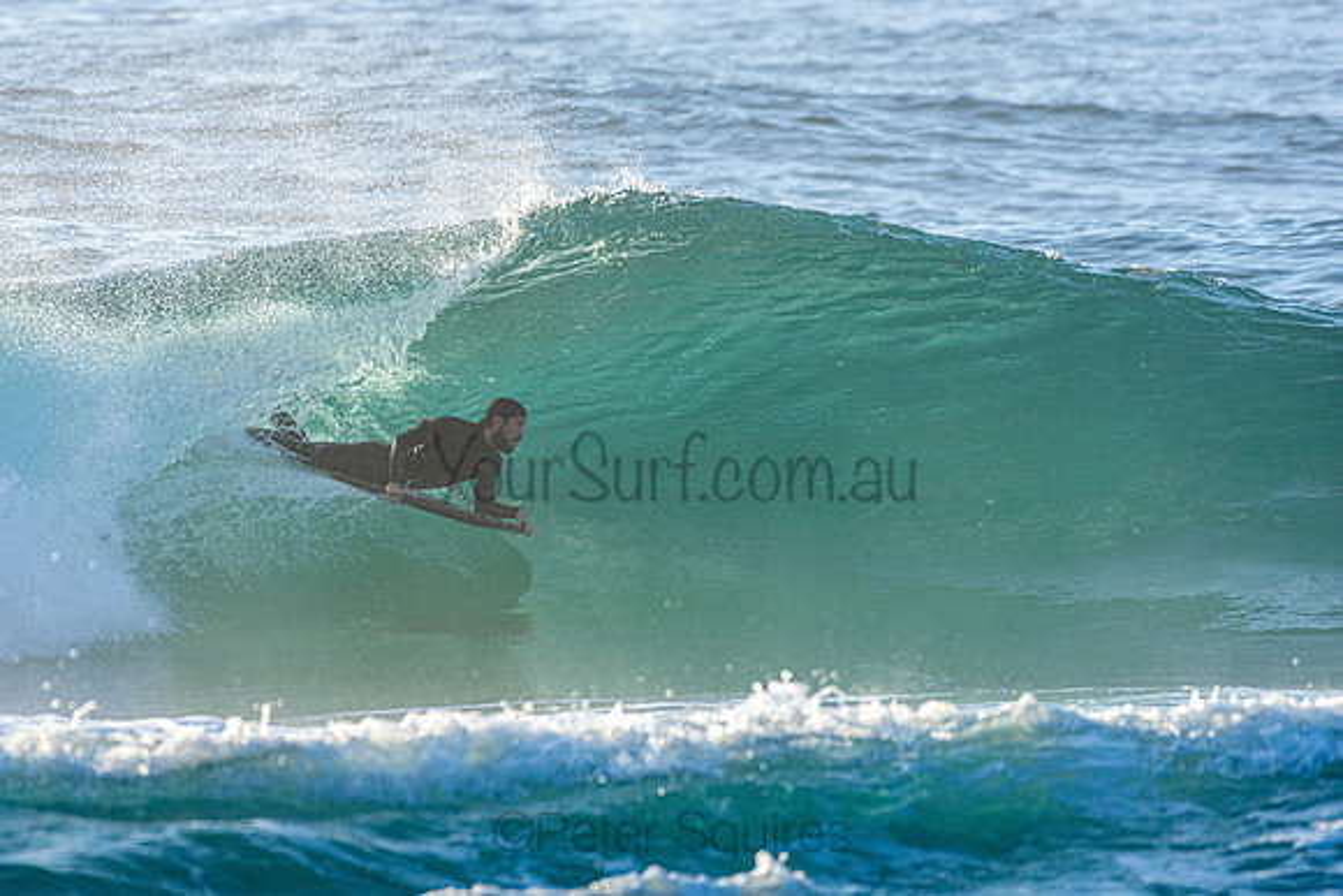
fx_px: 27984
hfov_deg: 2.7
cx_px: 672
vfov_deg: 1.8
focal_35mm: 750
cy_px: 448
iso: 280
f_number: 5.6
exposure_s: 1/1250
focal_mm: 500
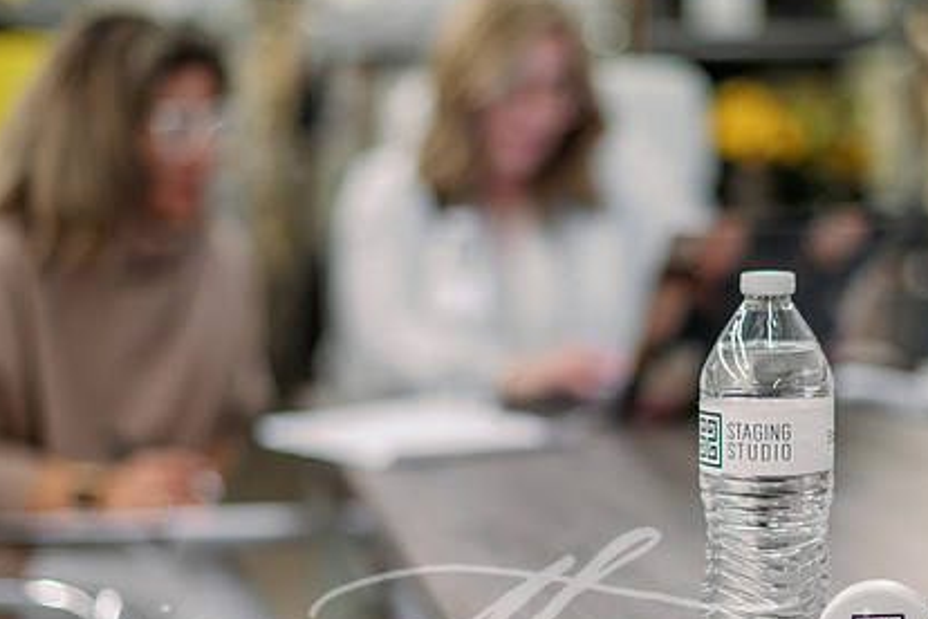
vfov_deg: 19.4
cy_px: 401
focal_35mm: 70
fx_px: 1804
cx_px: 531
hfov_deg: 28.8
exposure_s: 1/320
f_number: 2
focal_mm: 50
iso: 1000
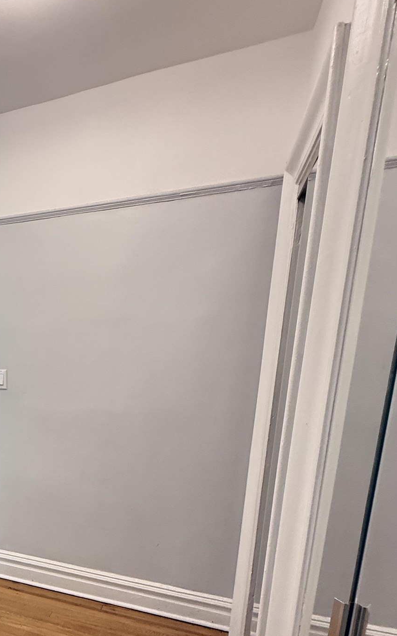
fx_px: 433
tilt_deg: -9.4
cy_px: 455
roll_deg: +0.7
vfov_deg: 69.1
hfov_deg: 42.6
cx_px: 1
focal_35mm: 25
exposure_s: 1/120
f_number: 2.2
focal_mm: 2.22
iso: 400
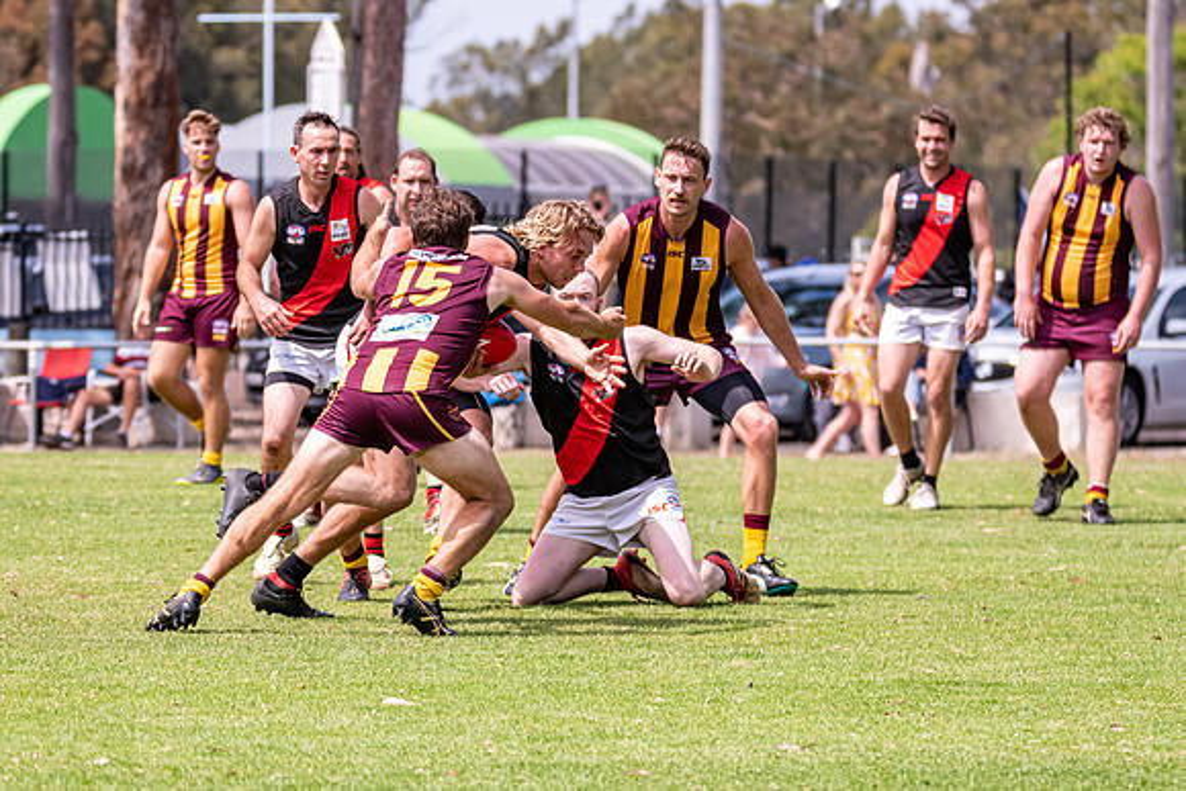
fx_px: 10610
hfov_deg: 6.4
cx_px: 570
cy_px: 373
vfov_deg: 4.3
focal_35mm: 322
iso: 800
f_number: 6.3
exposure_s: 1/2500
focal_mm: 200
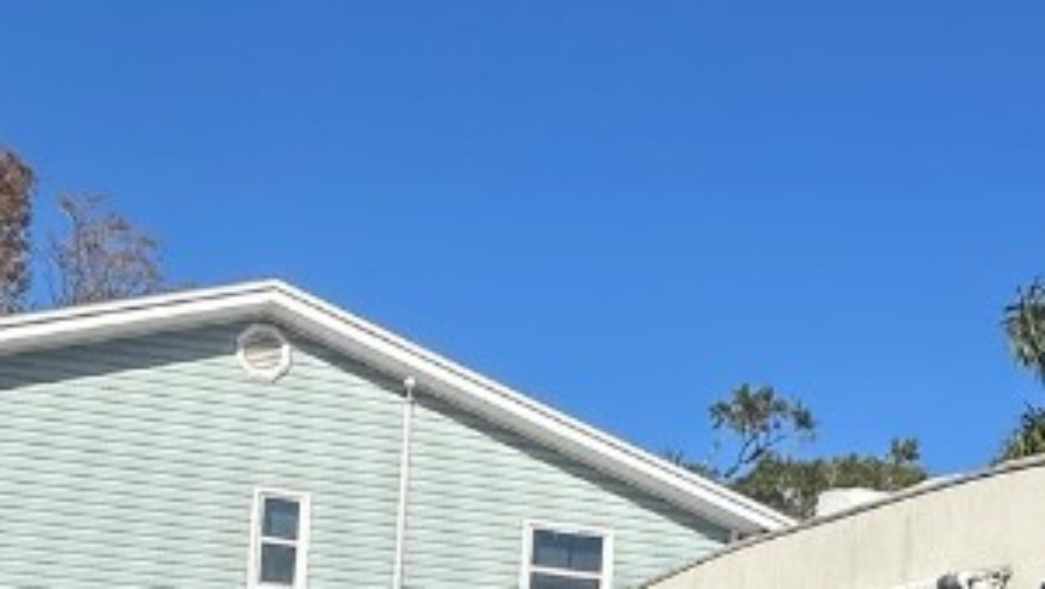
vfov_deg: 20.2
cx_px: 314
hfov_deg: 39.2
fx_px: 1441
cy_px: 854
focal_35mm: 52
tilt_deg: +5.1
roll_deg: -2.6
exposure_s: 1/4132
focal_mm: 2.22
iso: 50
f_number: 2.2
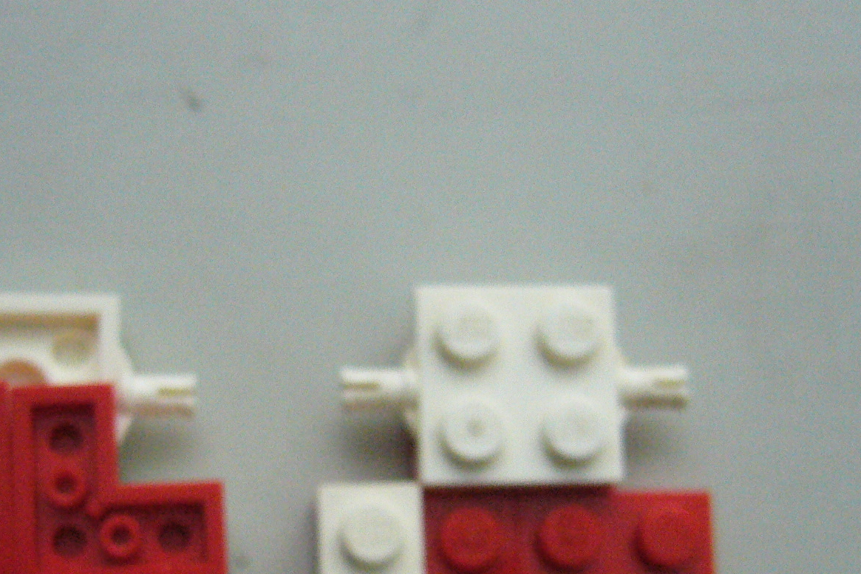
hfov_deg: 31.2
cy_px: 532
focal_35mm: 64
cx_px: 293
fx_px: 1531
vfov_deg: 20.7
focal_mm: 5.8
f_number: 2.8
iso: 400
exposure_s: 1/80
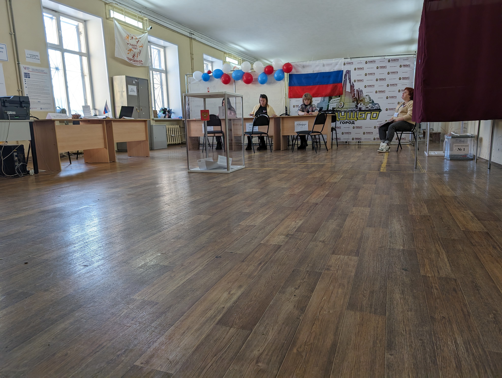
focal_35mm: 24
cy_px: 189
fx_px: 349
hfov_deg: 71.5
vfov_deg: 56.9
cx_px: 251
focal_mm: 6.9
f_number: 1.68
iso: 50
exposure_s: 1/85.9
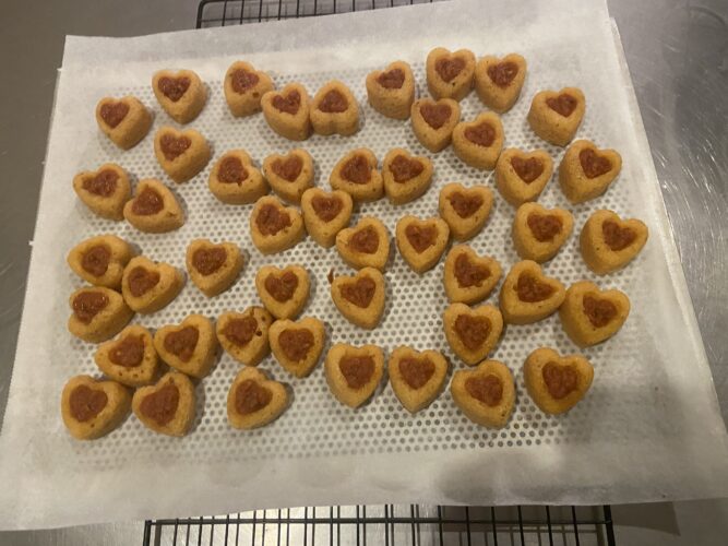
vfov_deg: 53.0
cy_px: 273
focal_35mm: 26
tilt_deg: -70.3
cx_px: 364
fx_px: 547
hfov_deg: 67.3
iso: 400
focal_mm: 4.25
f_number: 1.8
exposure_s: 1/33
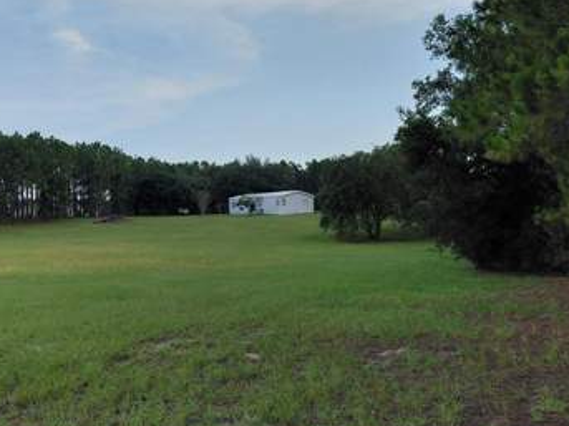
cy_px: 212
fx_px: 575
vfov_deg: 40.7
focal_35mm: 35
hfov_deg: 52.6
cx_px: 265
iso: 50
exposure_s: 1/1237
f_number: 1.8
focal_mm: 4.69
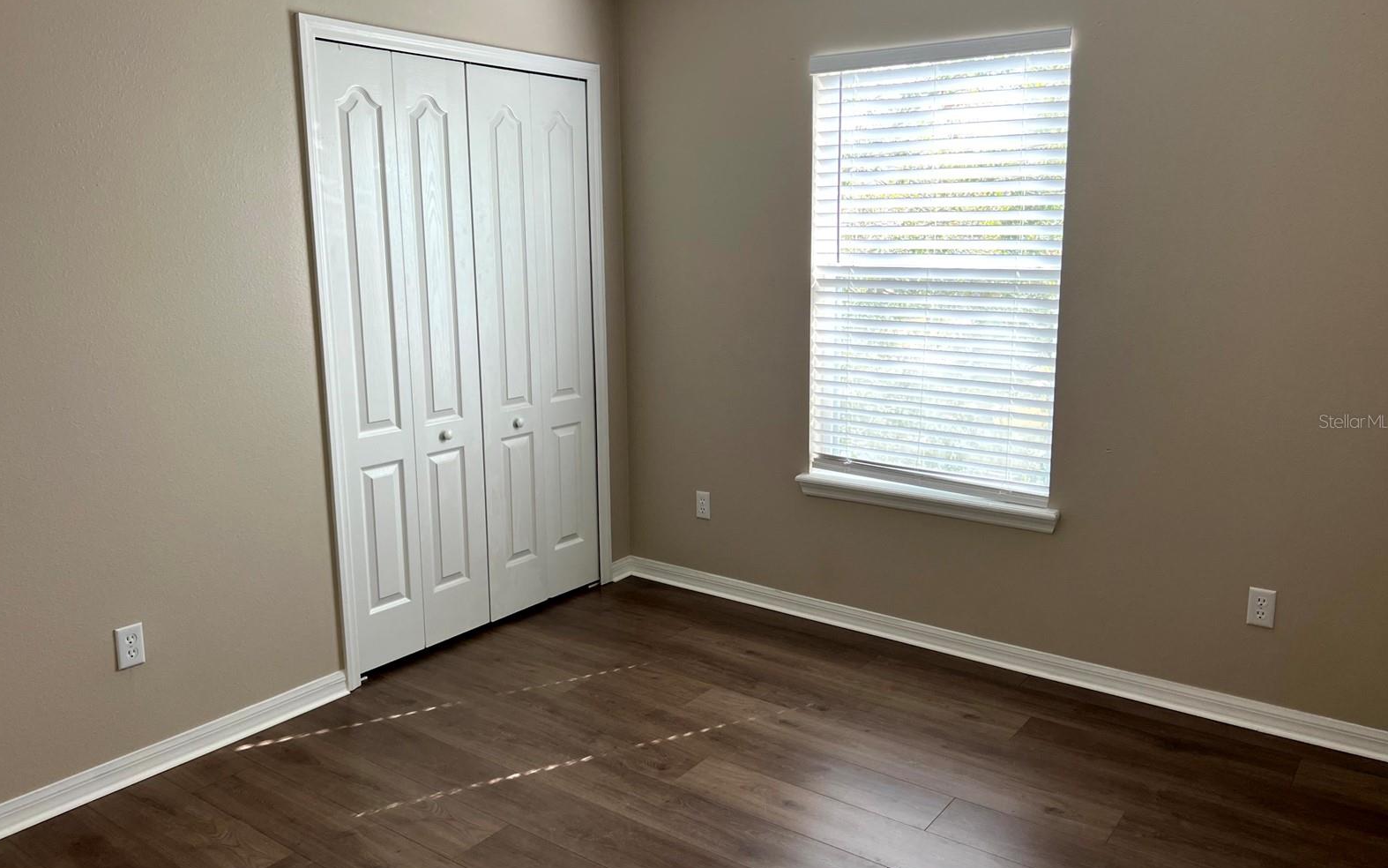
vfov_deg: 44.5
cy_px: 421
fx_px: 1059
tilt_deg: -10.4
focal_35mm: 28
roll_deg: +0.4
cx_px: 697
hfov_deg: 66.5
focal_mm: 5.7
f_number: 1.5
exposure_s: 1/120
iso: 64
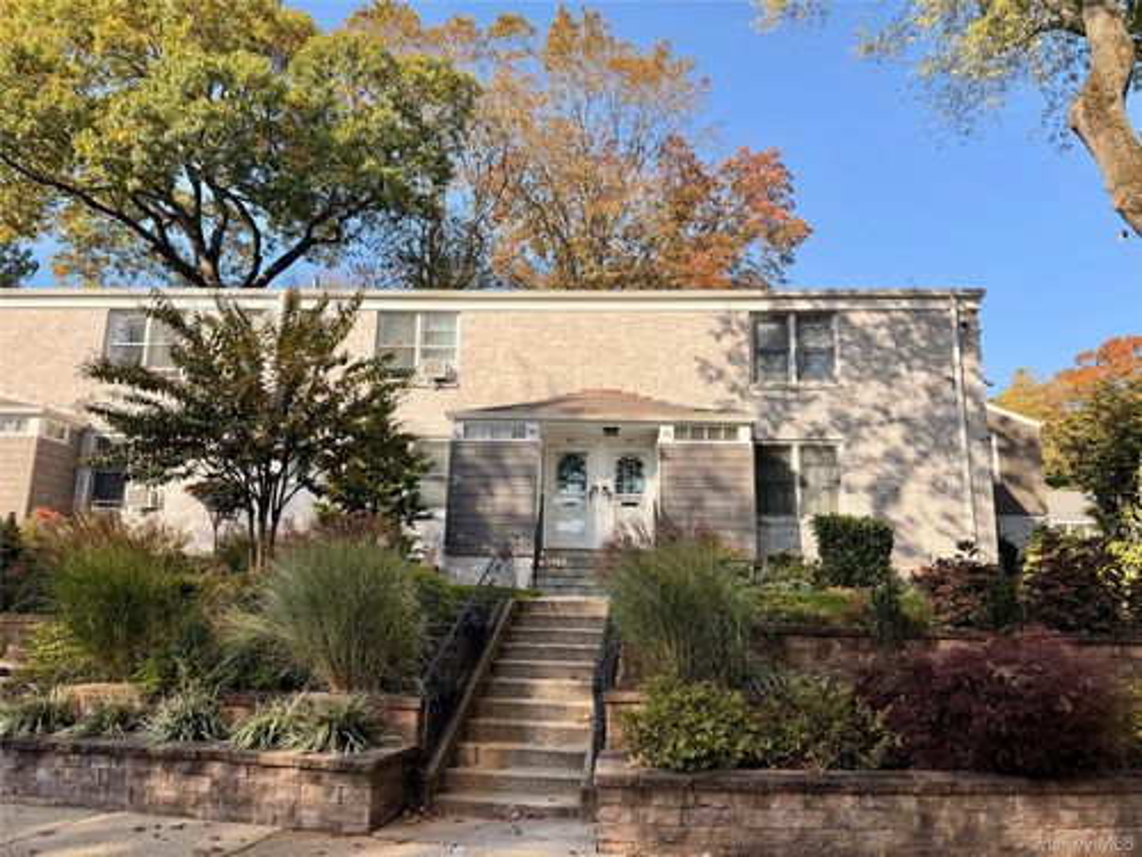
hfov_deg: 71.6
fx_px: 792
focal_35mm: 24
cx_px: 571
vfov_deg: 56.8
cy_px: 428
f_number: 1.78
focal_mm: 6.76
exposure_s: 1/2232
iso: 80
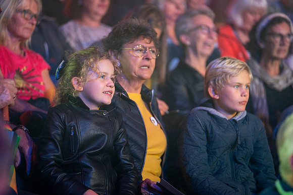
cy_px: 98
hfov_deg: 12.7
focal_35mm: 162
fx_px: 1319
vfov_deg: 8.5
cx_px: 146
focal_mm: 162
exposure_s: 1/200
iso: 6400
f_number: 2.8
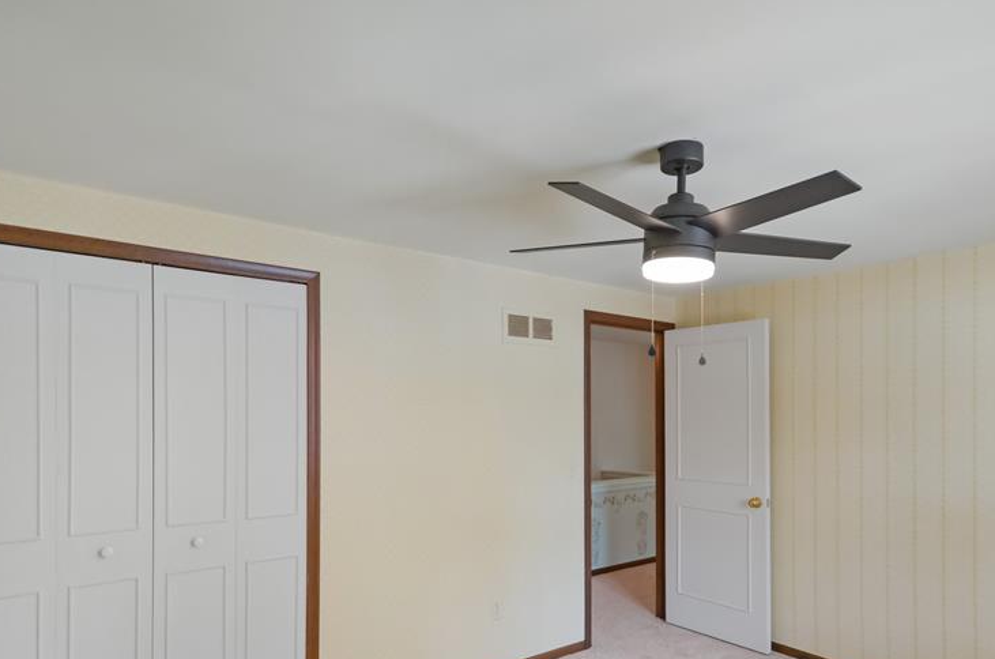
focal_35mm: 21
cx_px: 527
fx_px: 579
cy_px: 436
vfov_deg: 58.0
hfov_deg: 81.2
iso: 450
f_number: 4
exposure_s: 1/60
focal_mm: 10
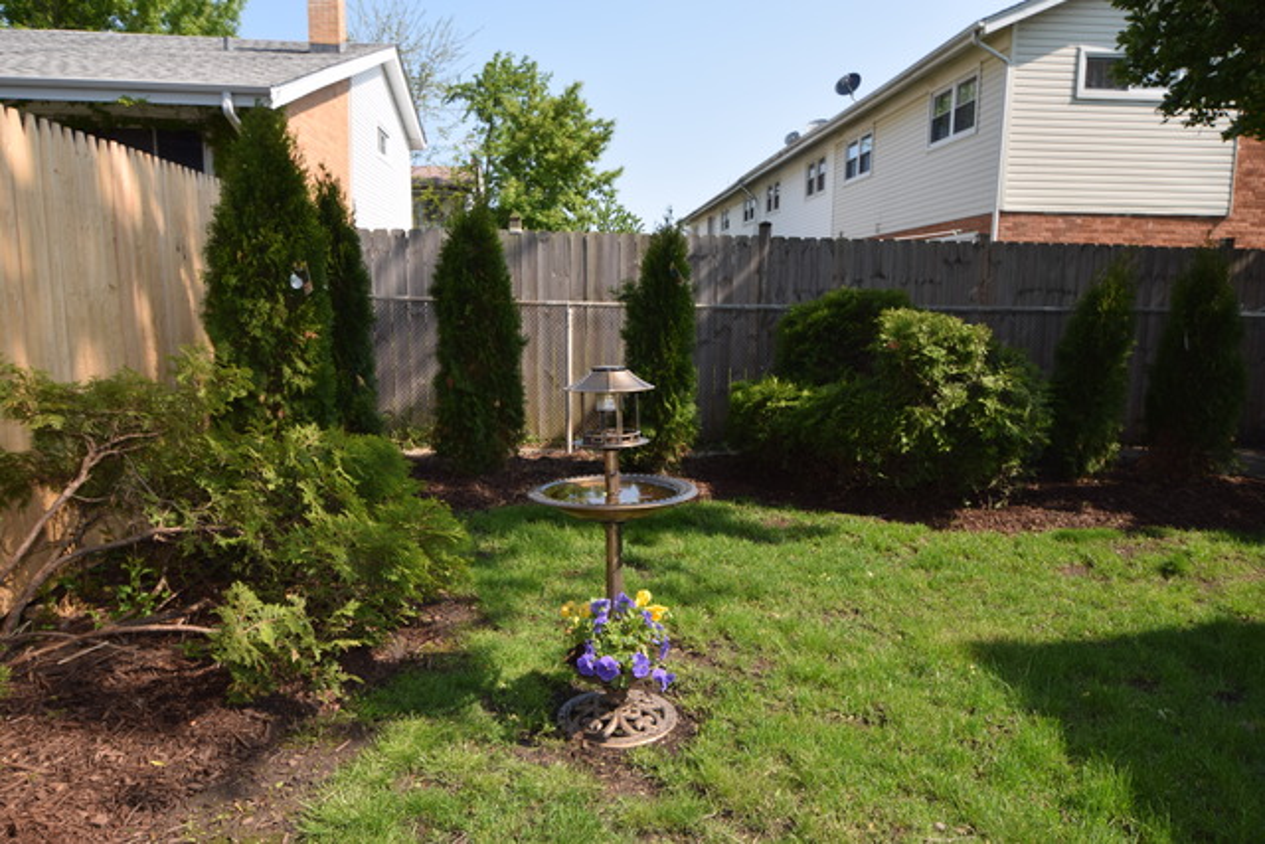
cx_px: 632
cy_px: 422
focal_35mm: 24
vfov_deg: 53.2
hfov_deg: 73.7
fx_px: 843
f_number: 6.3
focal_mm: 16
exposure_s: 1/160
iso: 100
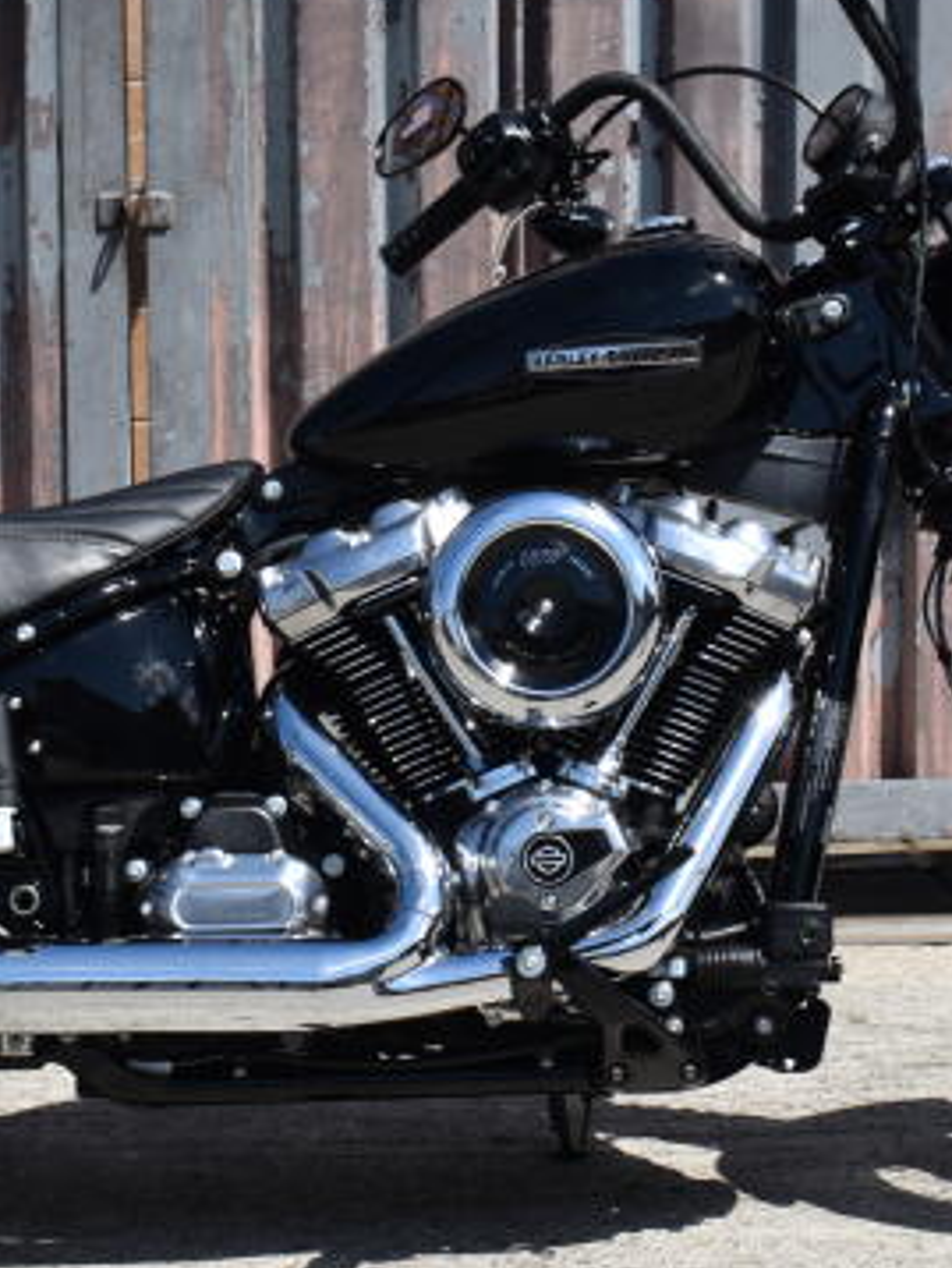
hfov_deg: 12.8
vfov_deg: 17.0
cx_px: 449
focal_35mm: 116
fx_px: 4249
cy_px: 581
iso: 100
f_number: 9
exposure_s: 1/320
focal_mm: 36
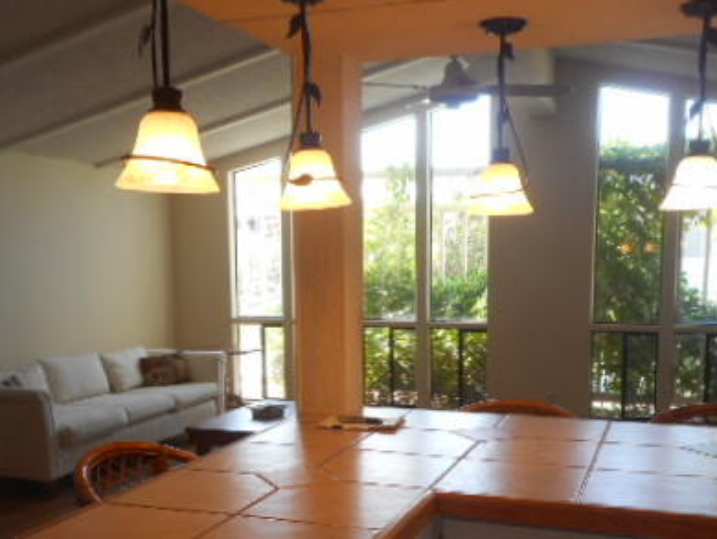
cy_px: 377
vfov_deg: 34.7
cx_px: 353
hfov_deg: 45.7
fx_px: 850
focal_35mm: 41
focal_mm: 4.5
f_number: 3.7
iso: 100
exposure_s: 1/30
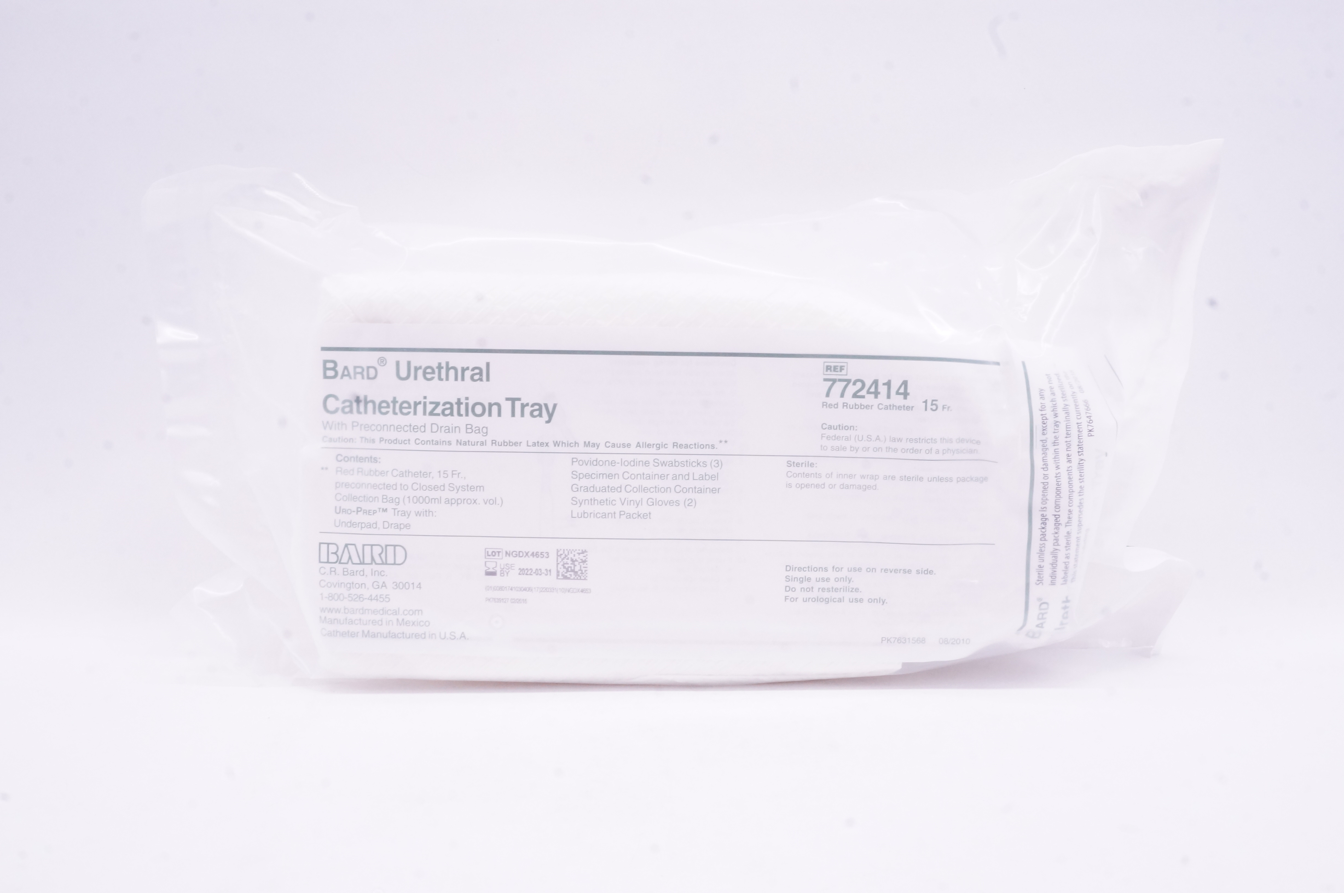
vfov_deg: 35.4
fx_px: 1398
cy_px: 446
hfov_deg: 51.3
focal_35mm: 38
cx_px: 672
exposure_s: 1/20
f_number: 20
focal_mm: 25
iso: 1600
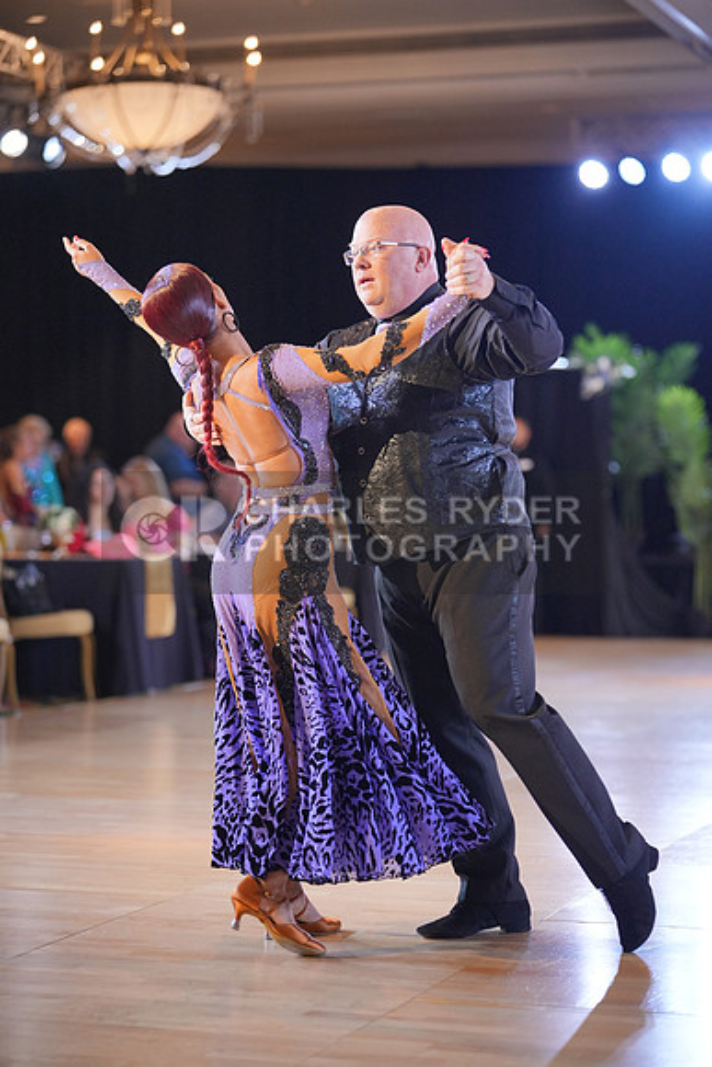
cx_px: 356
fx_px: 2490
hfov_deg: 16.3
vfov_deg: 24.2
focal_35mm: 84
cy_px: 534
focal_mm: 84
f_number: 2
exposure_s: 1/500
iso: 2000
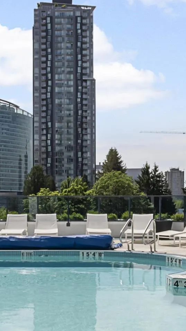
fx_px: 473
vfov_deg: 38.4
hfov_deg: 22.1
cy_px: 195
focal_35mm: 54
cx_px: 50
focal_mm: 16
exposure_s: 1/400
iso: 160
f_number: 18
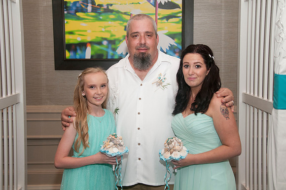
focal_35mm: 51
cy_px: 95
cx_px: 143
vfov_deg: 26.4
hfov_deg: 38.9
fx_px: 405
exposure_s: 1/60
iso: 400
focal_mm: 34
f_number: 5.6
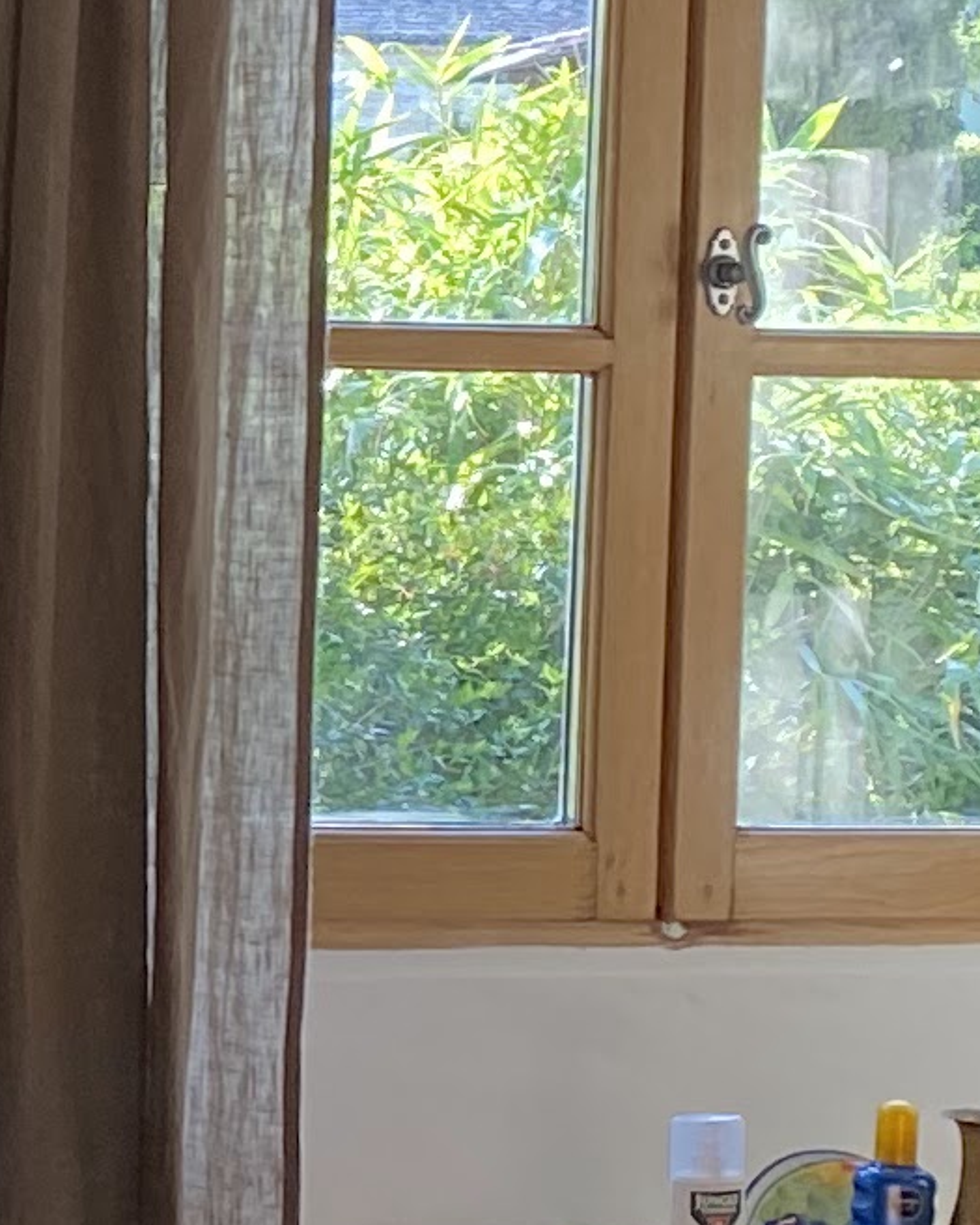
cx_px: -1340
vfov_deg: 12.3
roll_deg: -1.7
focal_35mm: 156
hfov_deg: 9.0
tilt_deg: -2.6
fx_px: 5655
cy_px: 306
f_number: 1.8
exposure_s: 1/121
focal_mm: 4.25
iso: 64
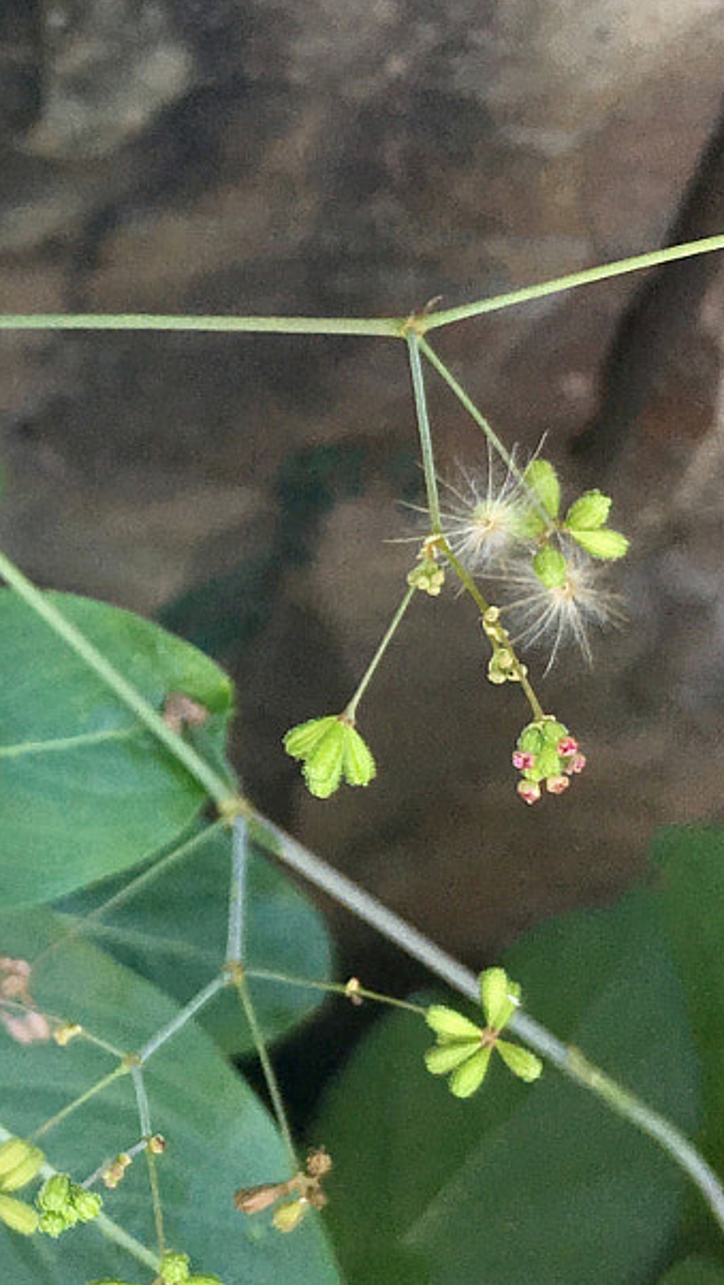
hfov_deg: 13.6
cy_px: 536
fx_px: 2864
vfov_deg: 25.3
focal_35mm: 84
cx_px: -344
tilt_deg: -55.7
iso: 32
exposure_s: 1/100
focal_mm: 4.15
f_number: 2.2
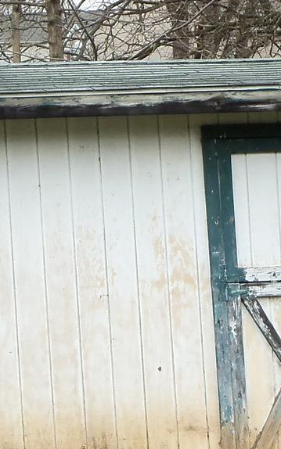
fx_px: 3613
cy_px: 234
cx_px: 237
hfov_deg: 4.5
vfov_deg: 7.1
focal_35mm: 295
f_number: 4.2
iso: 80
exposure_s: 1/125
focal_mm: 14.3
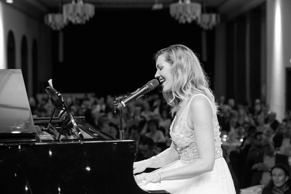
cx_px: 146
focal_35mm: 70
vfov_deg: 19.5
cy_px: 97
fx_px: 566
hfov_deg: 28.8
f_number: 3.2
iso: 3200
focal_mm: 70
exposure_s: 1/100
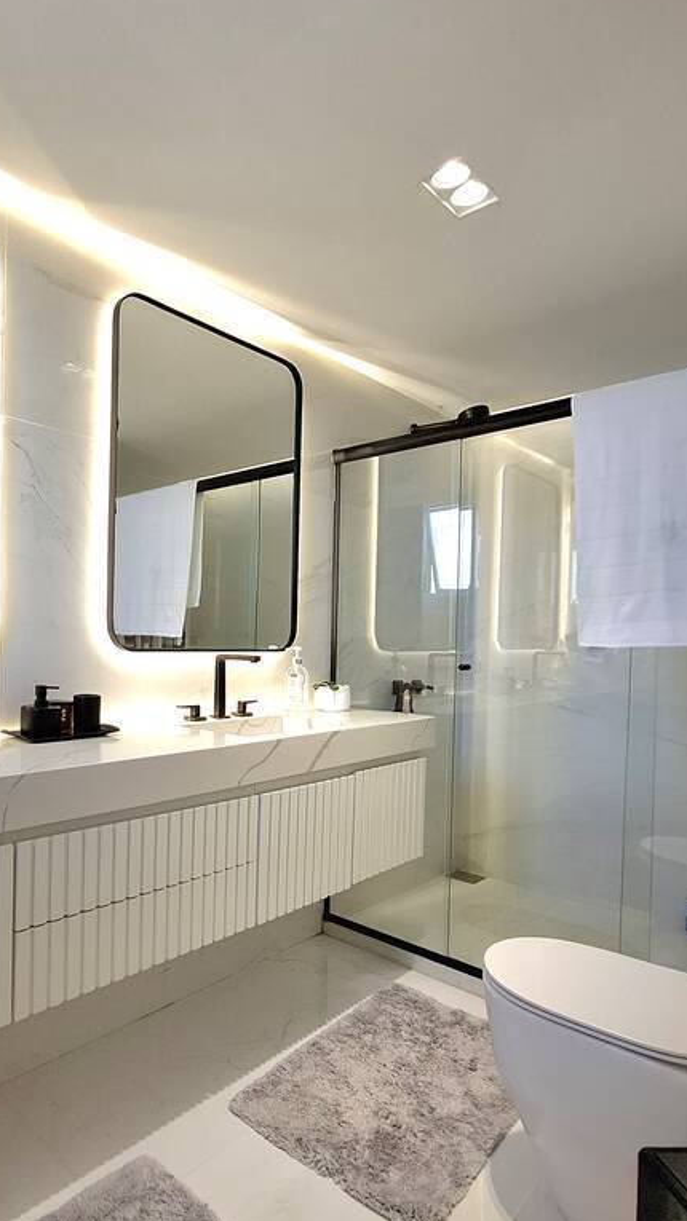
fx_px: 648
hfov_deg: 54.0
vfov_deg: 86.5
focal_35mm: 20
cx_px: 195
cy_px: 661
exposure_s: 1/60.2
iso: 50
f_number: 2.2
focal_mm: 1.74
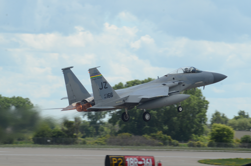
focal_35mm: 330
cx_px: 126
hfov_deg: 6.3
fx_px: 2296
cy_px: 83
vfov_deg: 4.1
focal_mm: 220
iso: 500
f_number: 13
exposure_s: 1/500
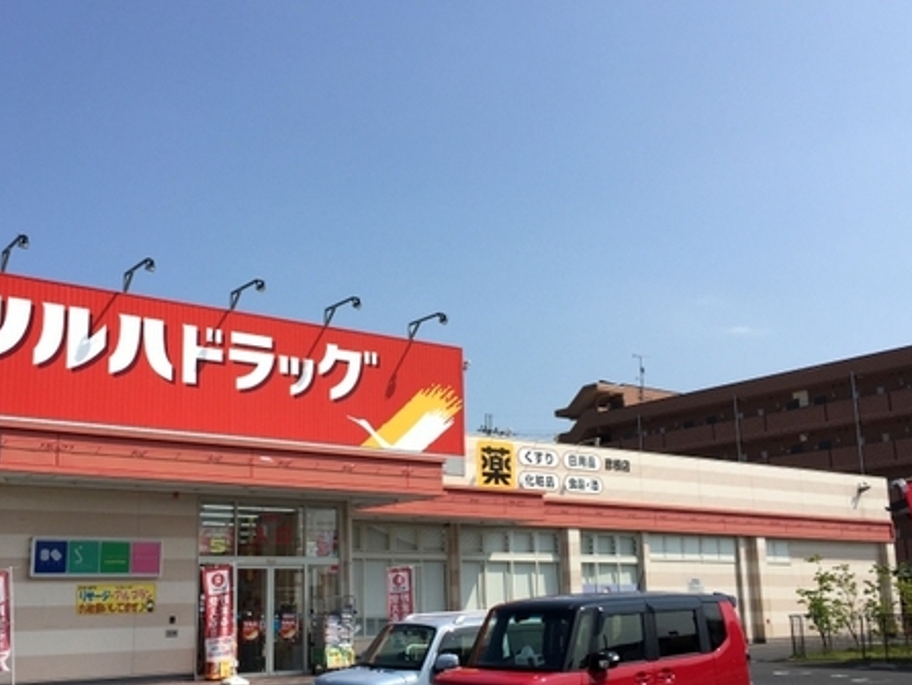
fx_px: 1028
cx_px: 401
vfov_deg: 36.7
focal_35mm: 39
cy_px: 415
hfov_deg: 47.7
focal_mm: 4.15
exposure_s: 1/2639
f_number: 2.2
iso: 32
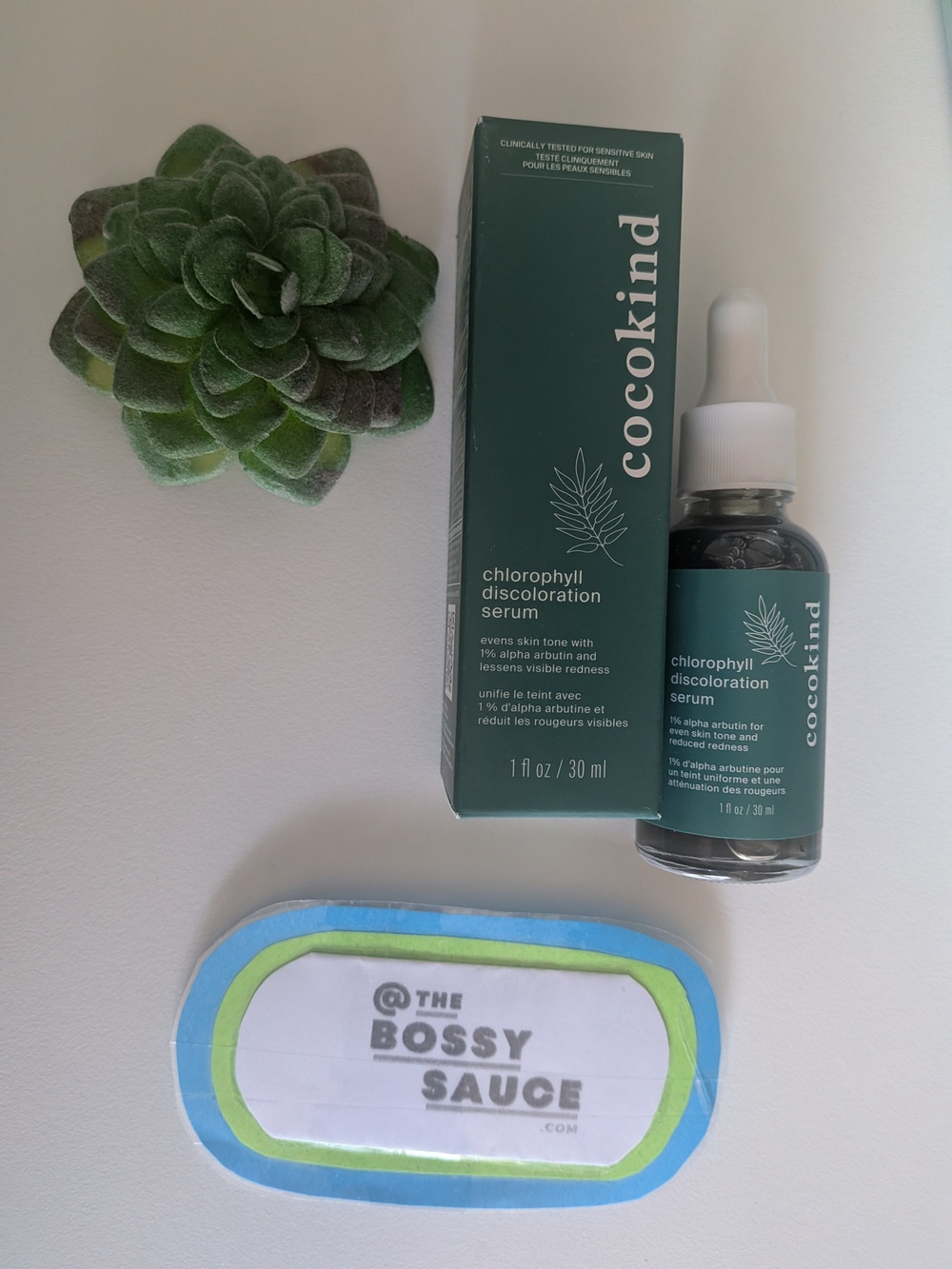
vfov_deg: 71.6
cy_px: 634
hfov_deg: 56.8
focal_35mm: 24
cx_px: 476
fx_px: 880
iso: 534
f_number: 1.7
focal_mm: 4.53
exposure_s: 1/120
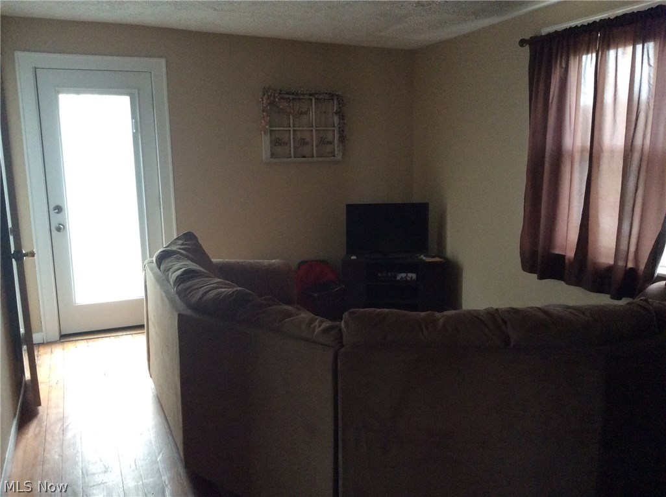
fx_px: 615
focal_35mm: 32
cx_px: 333
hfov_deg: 56.9
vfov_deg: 44.0
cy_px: 248
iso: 200
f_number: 2.4
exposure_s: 1/24
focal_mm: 3.3
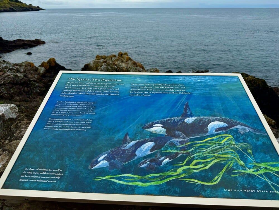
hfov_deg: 71.6
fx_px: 193
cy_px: 105
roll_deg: +1.2
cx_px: 140
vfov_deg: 56.8
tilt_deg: -26.7
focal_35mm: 24
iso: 80
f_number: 1.78
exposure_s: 1/3413
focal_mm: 6.86
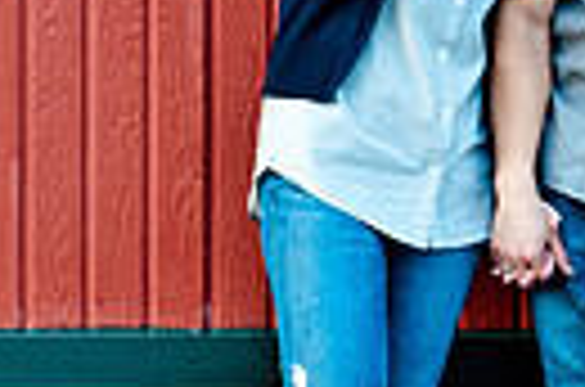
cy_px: 7
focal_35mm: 704
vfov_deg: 1.9
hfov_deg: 2.9
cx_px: 184
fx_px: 11416
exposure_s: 1/160
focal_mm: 105
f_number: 4
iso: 400
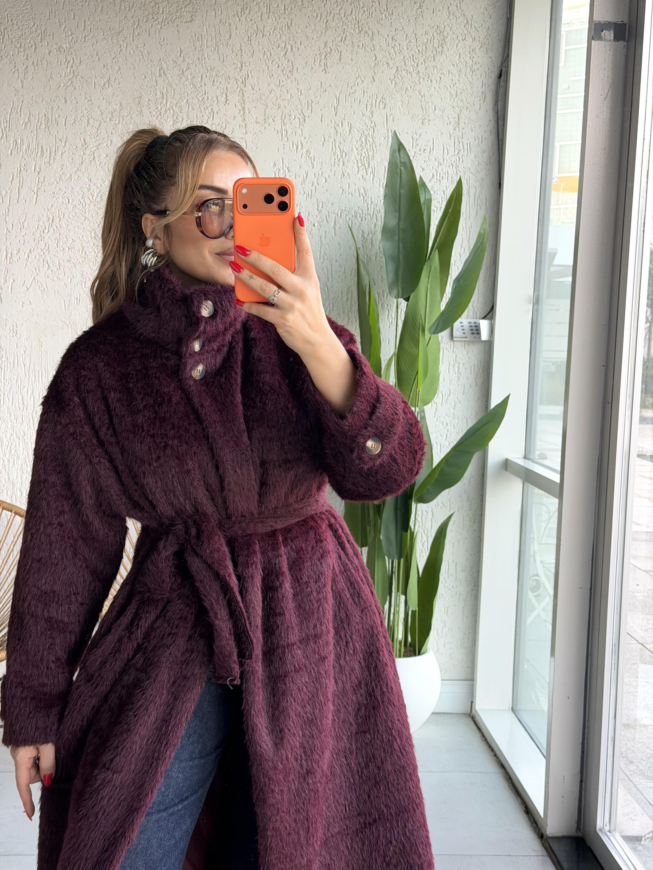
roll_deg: -3.6
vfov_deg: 39.7
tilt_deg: -16.5
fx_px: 1207
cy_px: 435
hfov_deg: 30.3
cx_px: 326
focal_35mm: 48
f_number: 1.78
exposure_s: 1/121
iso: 64
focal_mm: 6.76
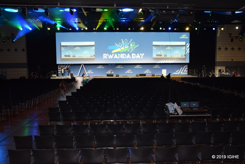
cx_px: 122
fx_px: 215
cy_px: 82
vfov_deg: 41.8
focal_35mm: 32
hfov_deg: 59.4
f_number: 3.8
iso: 1250
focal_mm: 21
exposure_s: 1/60
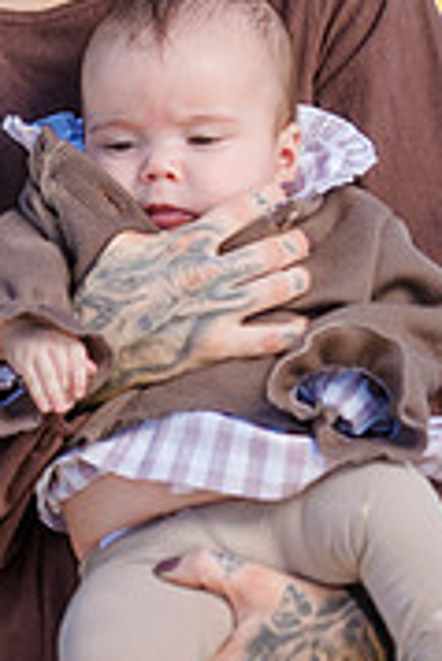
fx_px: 4962
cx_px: 59
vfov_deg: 7.6
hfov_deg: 5.1
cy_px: 7
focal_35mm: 270
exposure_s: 1/200
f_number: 5.6
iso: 100
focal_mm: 107
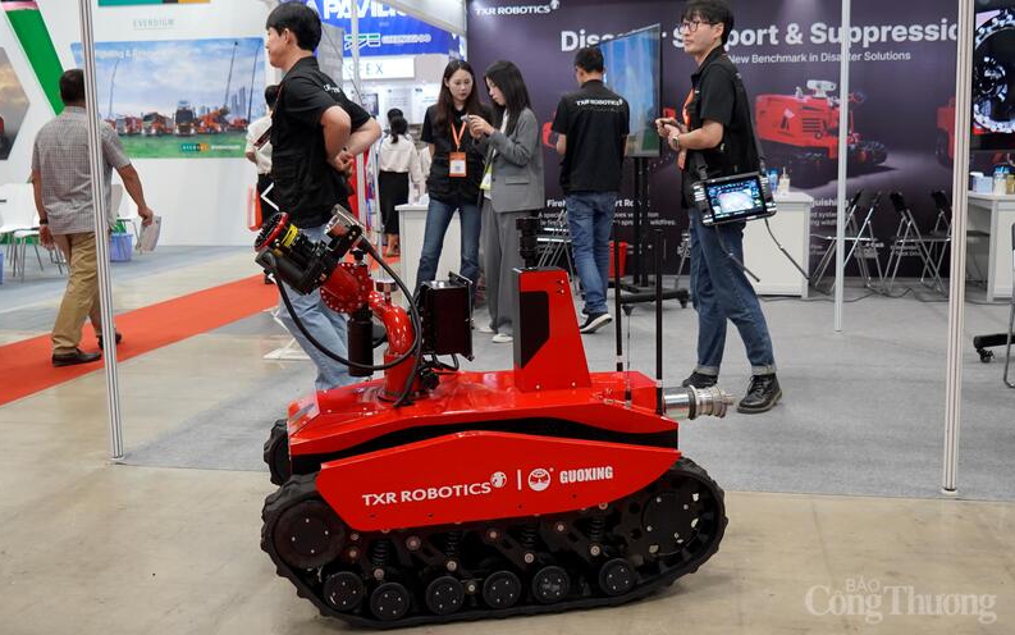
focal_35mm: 37
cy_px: 300
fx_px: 1024
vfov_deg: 34.4
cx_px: 506
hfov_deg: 52.7
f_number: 4
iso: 1250
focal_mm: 24
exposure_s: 1/160
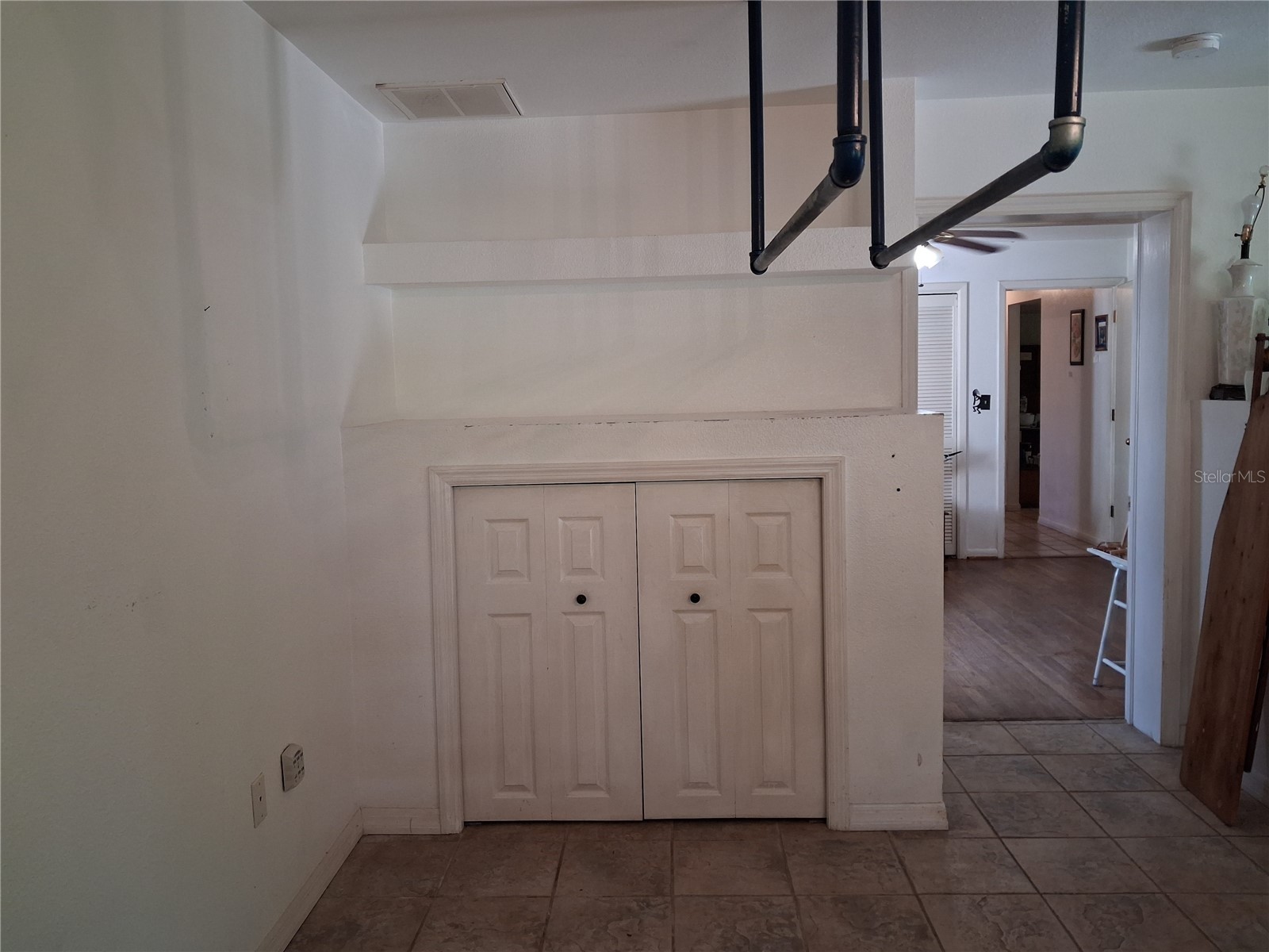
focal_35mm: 27
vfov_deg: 51.4
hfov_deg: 65.3
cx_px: 634
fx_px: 990
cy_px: 476
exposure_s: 1/50
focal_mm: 4
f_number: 1.8
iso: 250
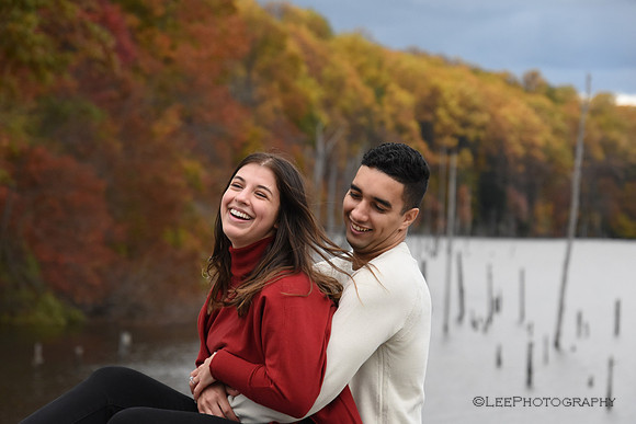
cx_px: 318
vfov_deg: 7.9
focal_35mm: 174
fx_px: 3075
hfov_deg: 11.8
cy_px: 212
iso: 1250
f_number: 5.6
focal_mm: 116
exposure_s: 1/1500
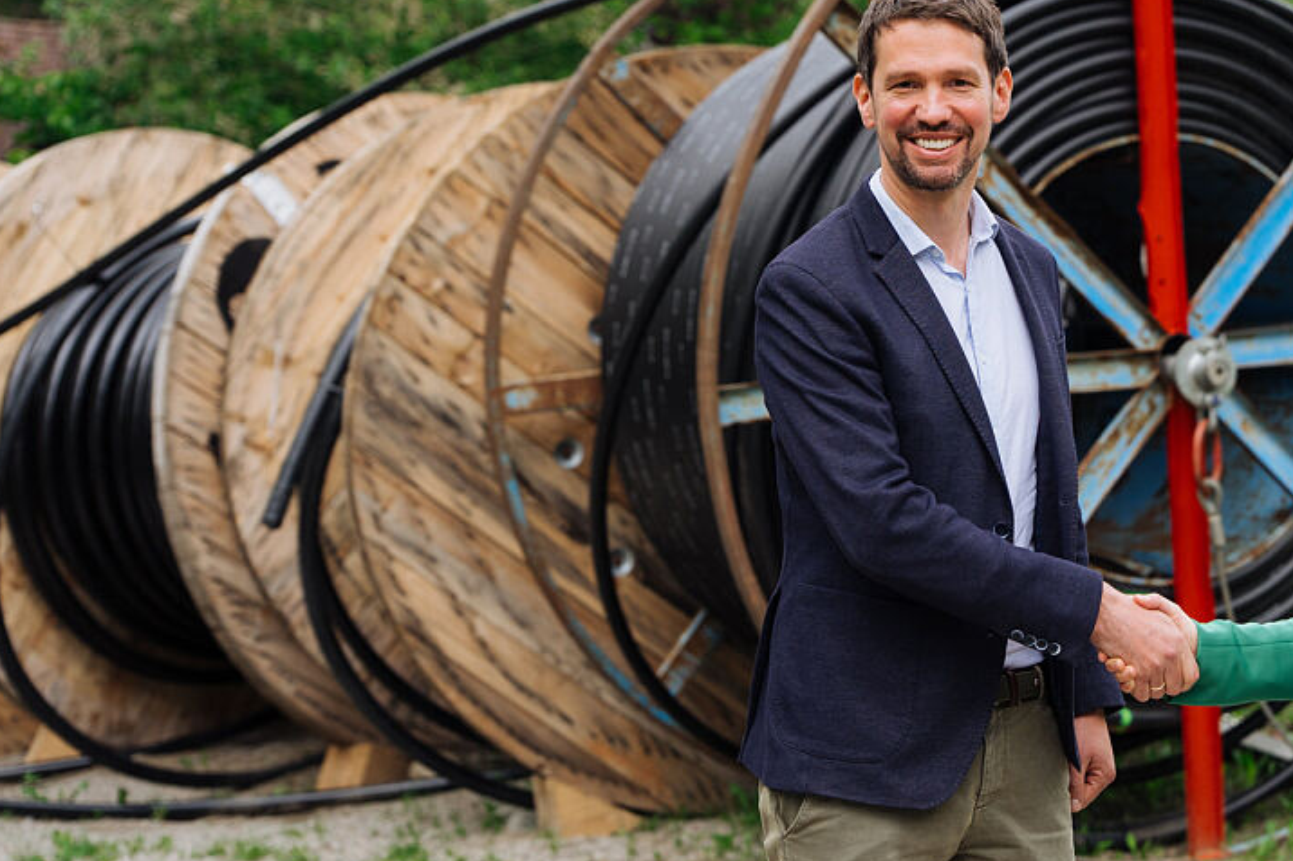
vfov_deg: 16.8
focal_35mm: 81
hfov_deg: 24.6
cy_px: 412
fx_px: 2908
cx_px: 1065
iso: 250
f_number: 2.8
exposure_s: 1/1000
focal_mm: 48
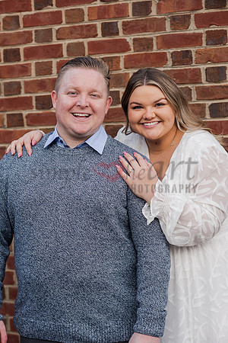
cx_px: 114
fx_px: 807
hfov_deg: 16.1
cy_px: 172
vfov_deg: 23.9
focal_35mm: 85
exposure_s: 1/200
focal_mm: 85
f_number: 3.5
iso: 110
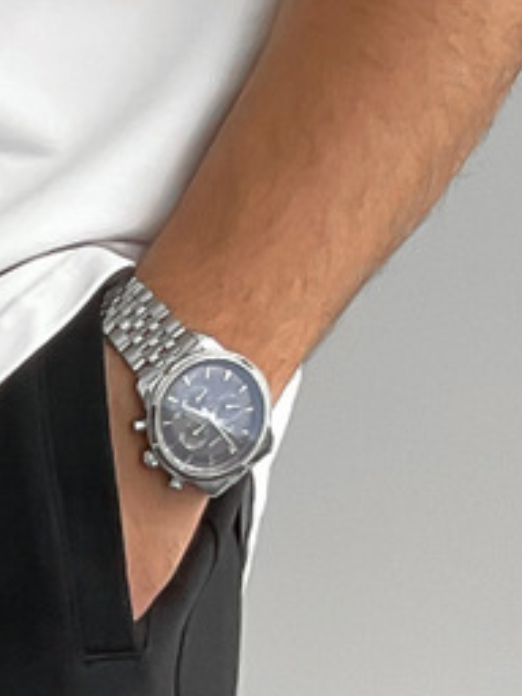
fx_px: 3639
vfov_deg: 10.1
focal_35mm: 181
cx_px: -421
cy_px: 1387
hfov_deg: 7.9
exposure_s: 1/120
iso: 40
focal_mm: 3
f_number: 1.8
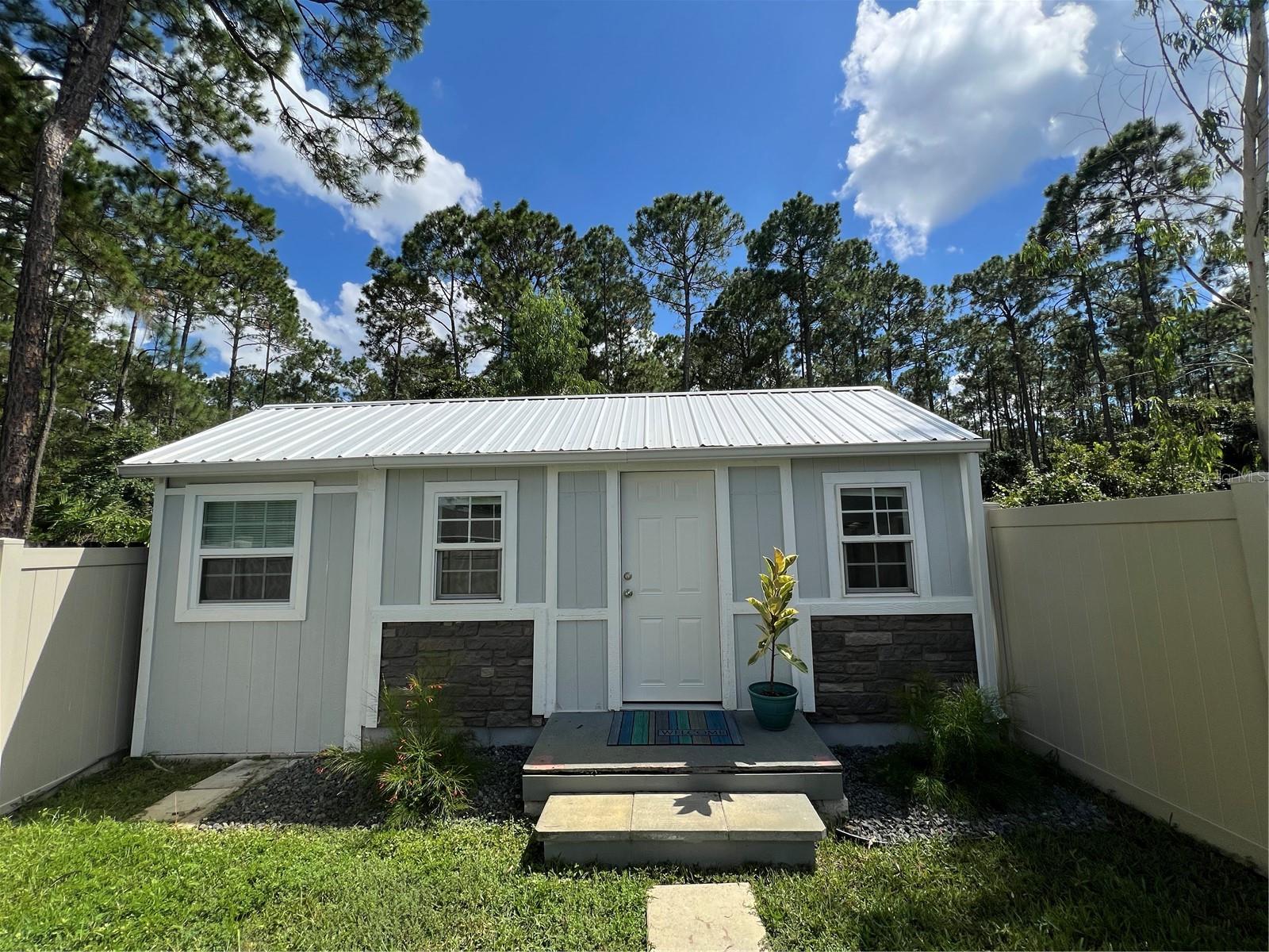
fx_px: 477
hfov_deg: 106.2
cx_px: 634
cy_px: 476
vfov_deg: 89.9
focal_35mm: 13
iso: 32
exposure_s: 1/2222
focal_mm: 1.57
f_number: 1.8
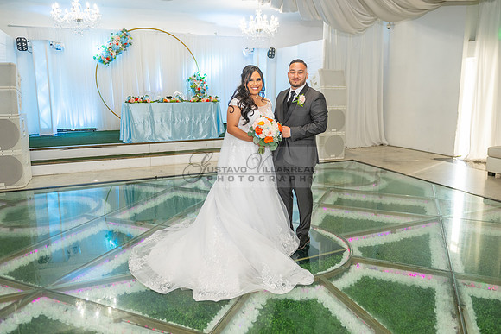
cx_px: 250
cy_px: 147
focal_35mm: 27
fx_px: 374
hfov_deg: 67.6
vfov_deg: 48.1
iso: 800
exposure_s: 1/160
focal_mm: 24
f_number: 3.2
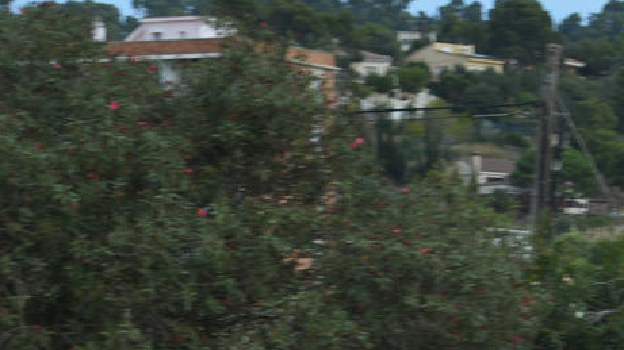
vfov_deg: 4.1
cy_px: 845
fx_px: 4847
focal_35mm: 293
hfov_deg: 7.3
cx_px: 720
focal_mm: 42
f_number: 8
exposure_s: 1/250
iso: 125
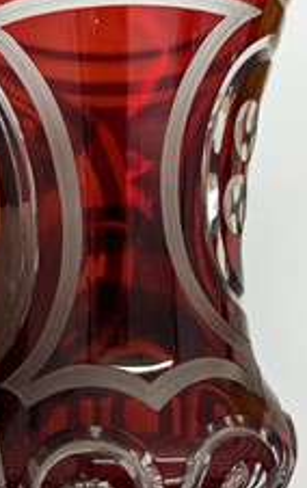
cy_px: 207
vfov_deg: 44.2
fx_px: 600
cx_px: 88
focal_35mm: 45
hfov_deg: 28.4
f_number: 1.85
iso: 48
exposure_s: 1/45
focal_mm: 6.81
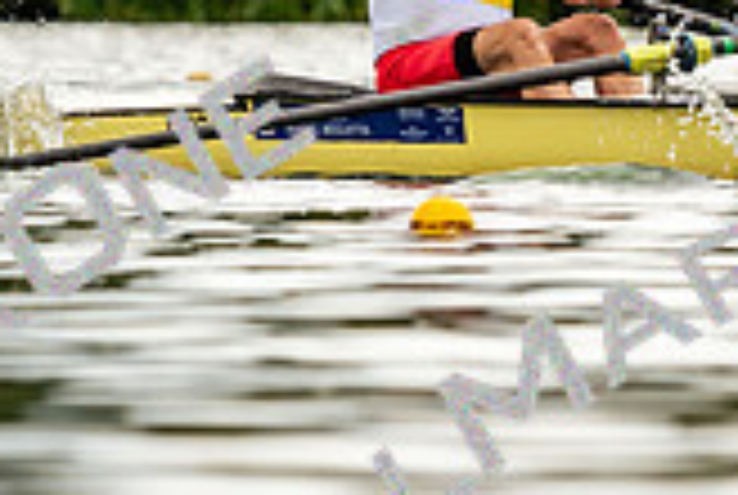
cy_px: 7
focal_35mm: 1478
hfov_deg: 1.4
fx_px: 30354
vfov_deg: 0.9
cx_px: 1066
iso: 400
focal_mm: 419
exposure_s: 1/2000
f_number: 6.3
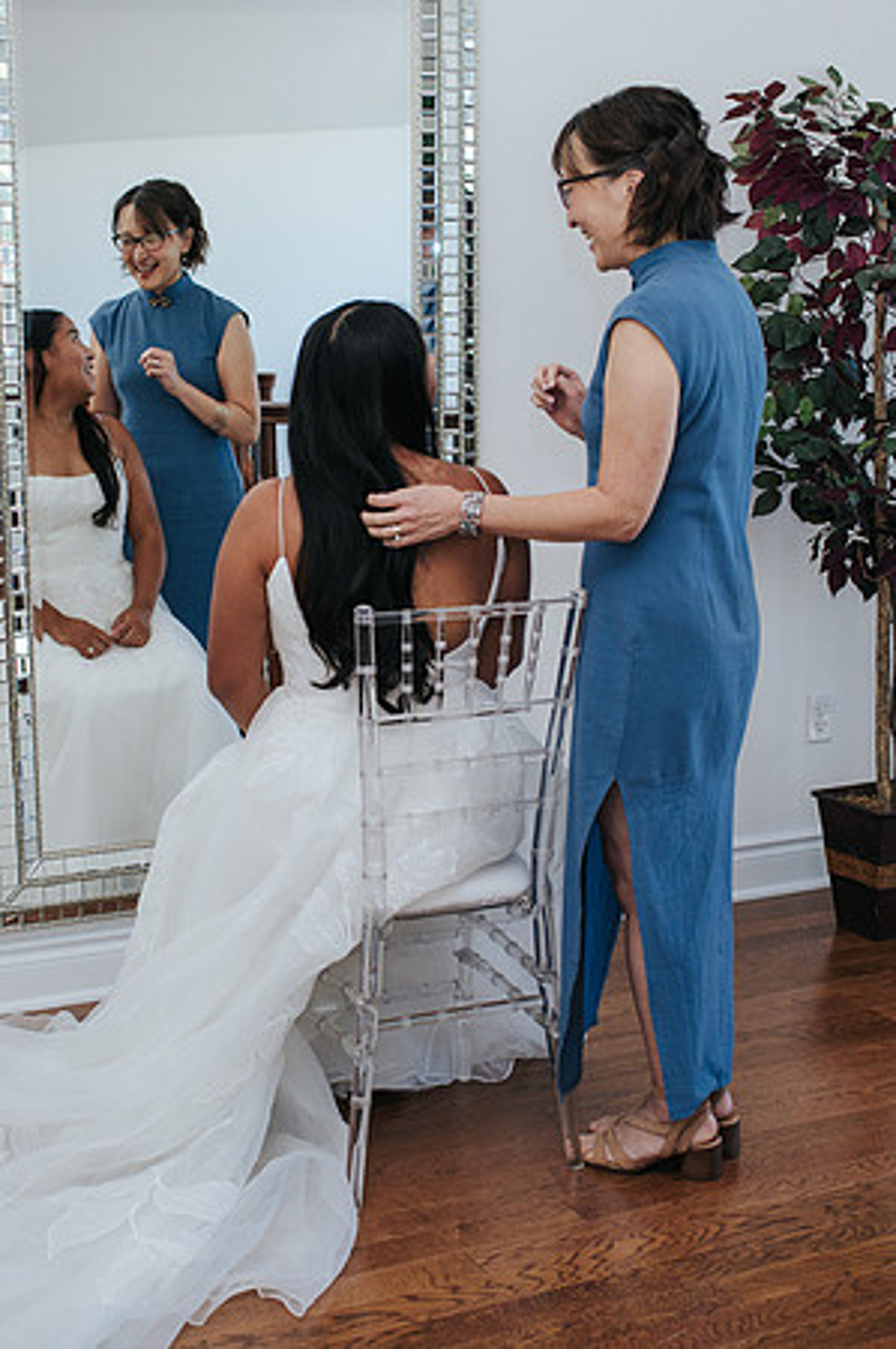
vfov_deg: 37.8
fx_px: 1967
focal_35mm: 53
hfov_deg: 25.6
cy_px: 674
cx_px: 321
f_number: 3.5
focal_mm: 35
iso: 800
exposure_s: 1/200
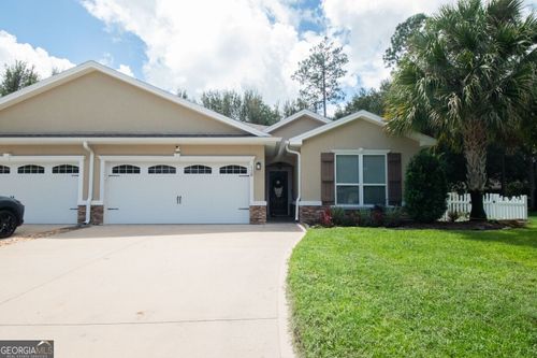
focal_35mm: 19
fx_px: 281
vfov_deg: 64.8
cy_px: 186
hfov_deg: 87.3
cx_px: 265
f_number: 11
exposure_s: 1/800
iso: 1250
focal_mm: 12
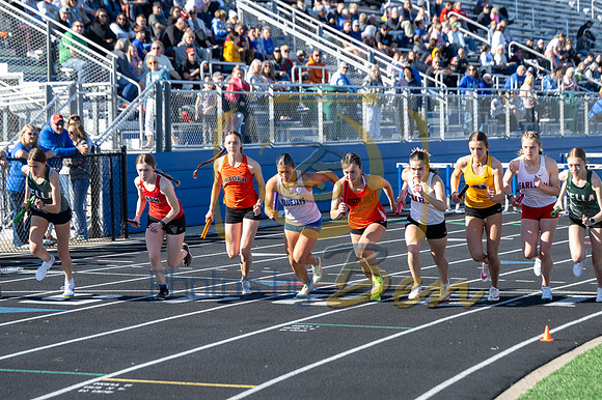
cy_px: 200
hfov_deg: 19.5
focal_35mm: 105
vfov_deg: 13.0
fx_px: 1755
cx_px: 301
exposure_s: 1/1000
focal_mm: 70
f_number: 3.2
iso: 200
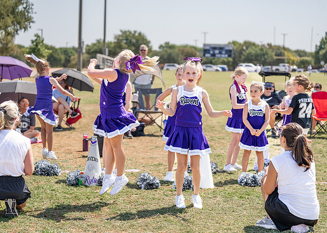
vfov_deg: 18.8
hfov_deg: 26.2
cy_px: 114
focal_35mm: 76
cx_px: 166
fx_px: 703
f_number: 2.8
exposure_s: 1/2500
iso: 160
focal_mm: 70
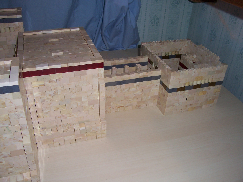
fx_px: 239
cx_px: 122
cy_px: 91
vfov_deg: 41.8
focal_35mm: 34
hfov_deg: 54.0
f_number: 2.7
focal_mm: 5.6
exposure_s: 1/60
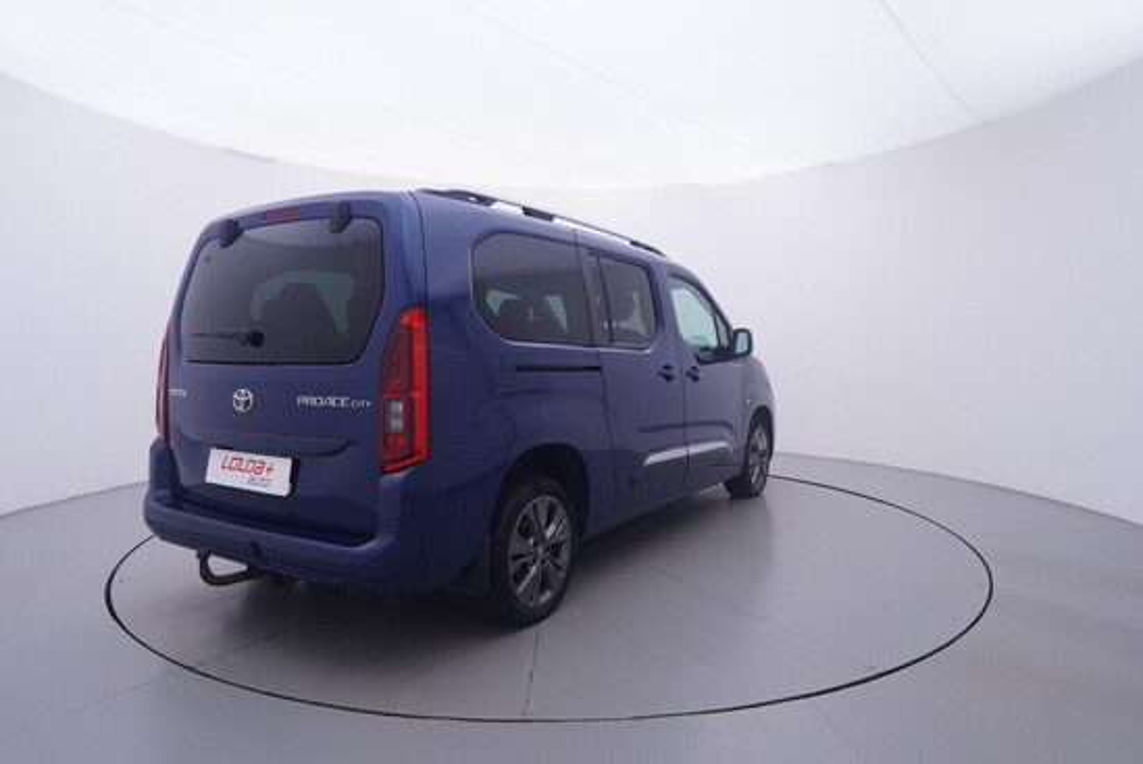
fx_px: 715
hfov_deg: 77.3
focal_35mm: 22
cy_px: 382
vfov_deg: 56.2
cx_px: 572
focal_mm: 15
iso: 200
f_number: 5
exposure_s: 1/80
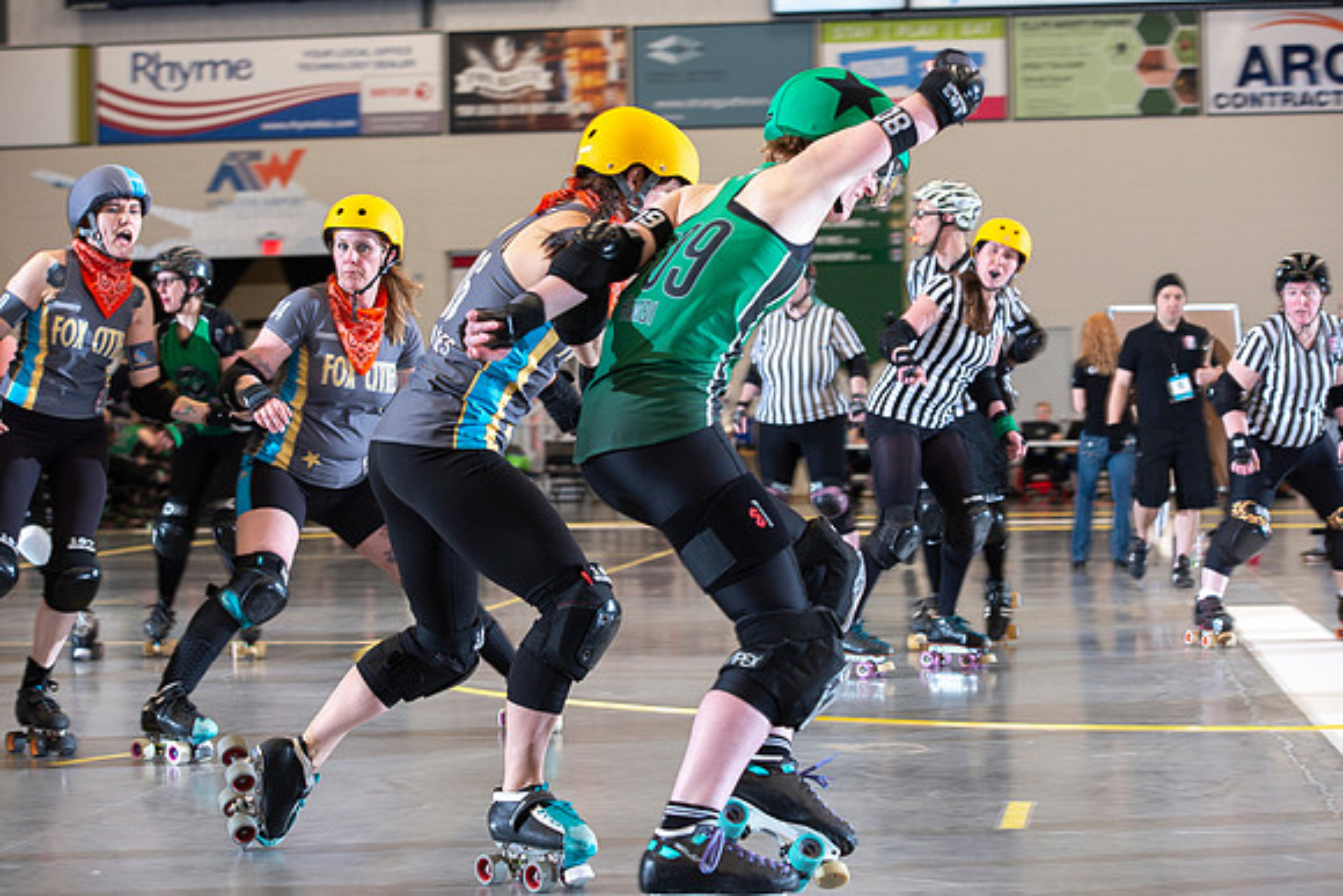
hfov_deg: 23.6
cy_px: 448
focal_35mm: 86
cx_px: 672
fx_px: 3209
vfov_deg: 15.9
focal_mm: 86
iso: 640
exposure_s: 1/160
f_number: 5.6
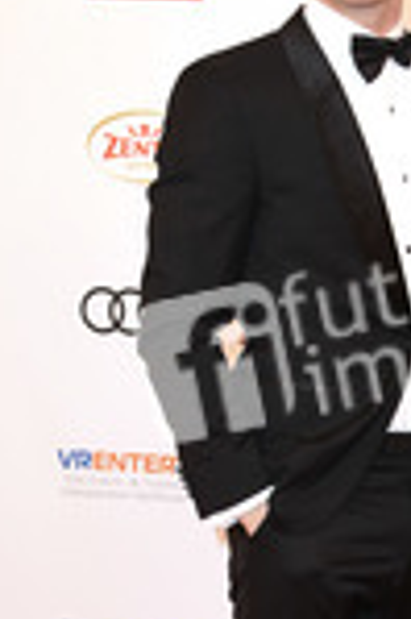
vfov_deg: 15.2
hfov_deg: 10.1
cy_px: 553
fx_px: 2300
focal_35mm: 134
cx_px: 469
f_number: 6.3
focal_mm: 50
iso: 320
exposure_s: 1/160
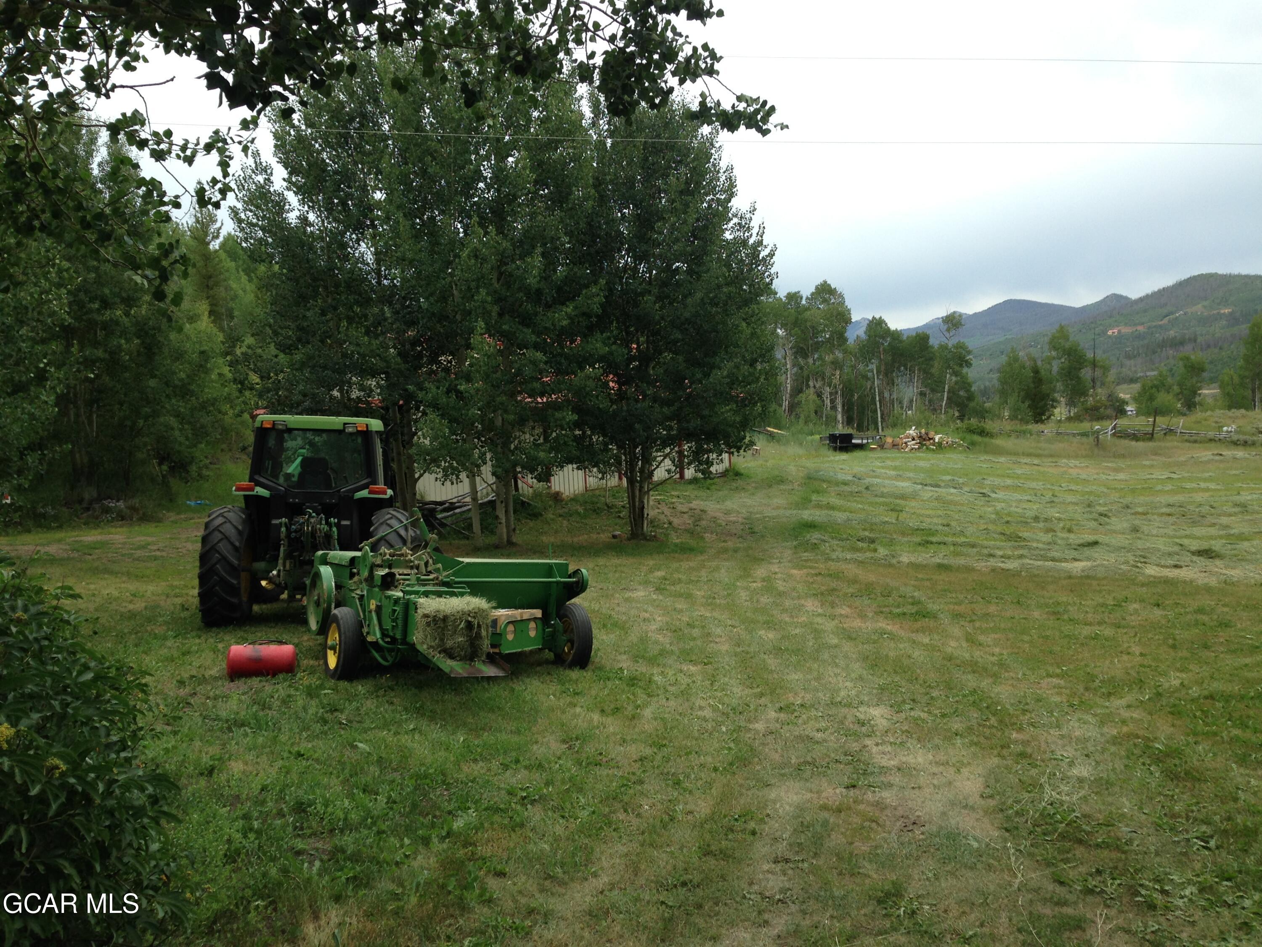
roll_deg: +3.8
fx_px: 1203
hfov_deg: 55.4
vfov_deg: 42.9
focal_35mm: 33
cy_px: 474
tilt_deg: -2.7
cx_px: 631
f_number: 2.4
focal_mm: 4.12
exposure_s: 1/653
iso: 50
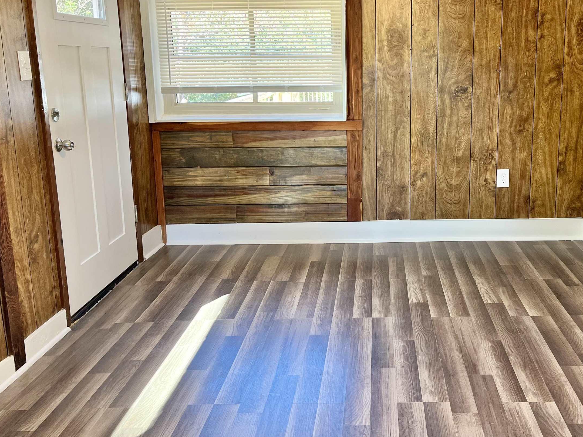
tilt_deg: -12.3
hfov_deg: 49.5
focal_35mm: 37
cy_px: 192
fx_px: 623
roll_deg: +0.3
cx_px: 374
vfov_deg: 38.6
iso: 125
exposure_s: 1/102
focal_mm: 5.1
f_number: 1.6
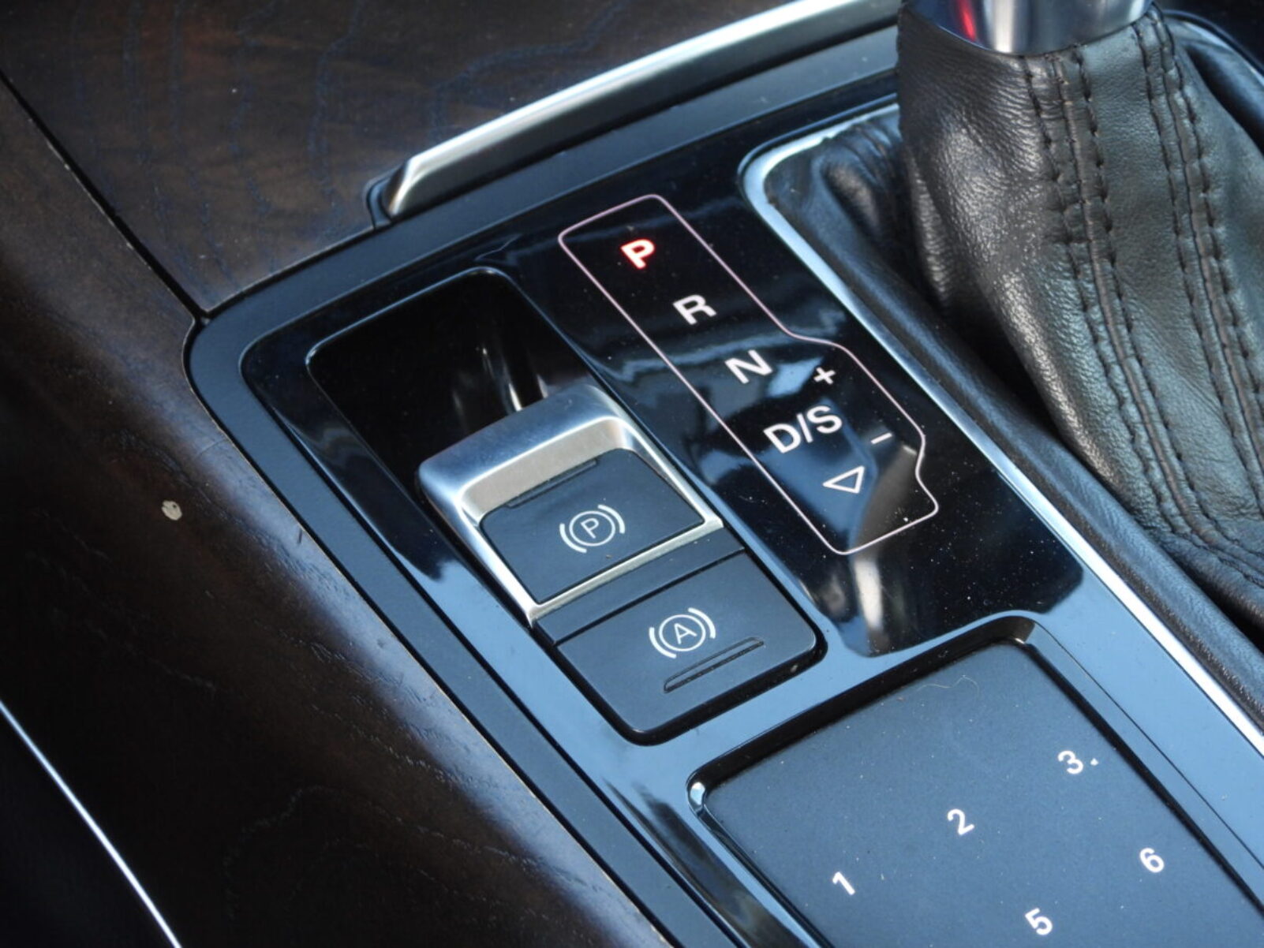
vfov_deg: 16.2
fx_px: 3323
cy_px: 474
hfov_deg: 21.5
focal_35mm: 91
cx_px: 632
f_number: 3.5
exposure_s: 1/60
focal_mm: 16.3
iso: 320
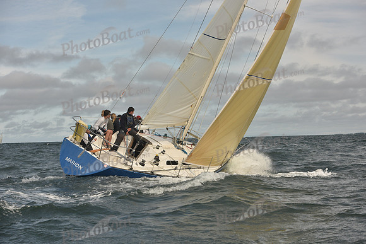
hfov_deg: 28.8
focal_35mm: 70
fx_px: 712
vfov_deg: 19.5
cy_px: 122
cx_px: 183
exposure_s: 1/1000
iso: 320
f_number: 6.3
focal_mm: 70
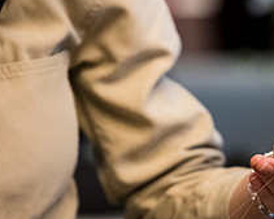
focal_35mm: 343
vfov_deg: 4.5
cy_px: 216
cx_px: 264
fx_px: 2783
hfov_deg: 5.6
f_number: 3.2
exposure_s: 1/160
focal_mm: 133
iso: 2800
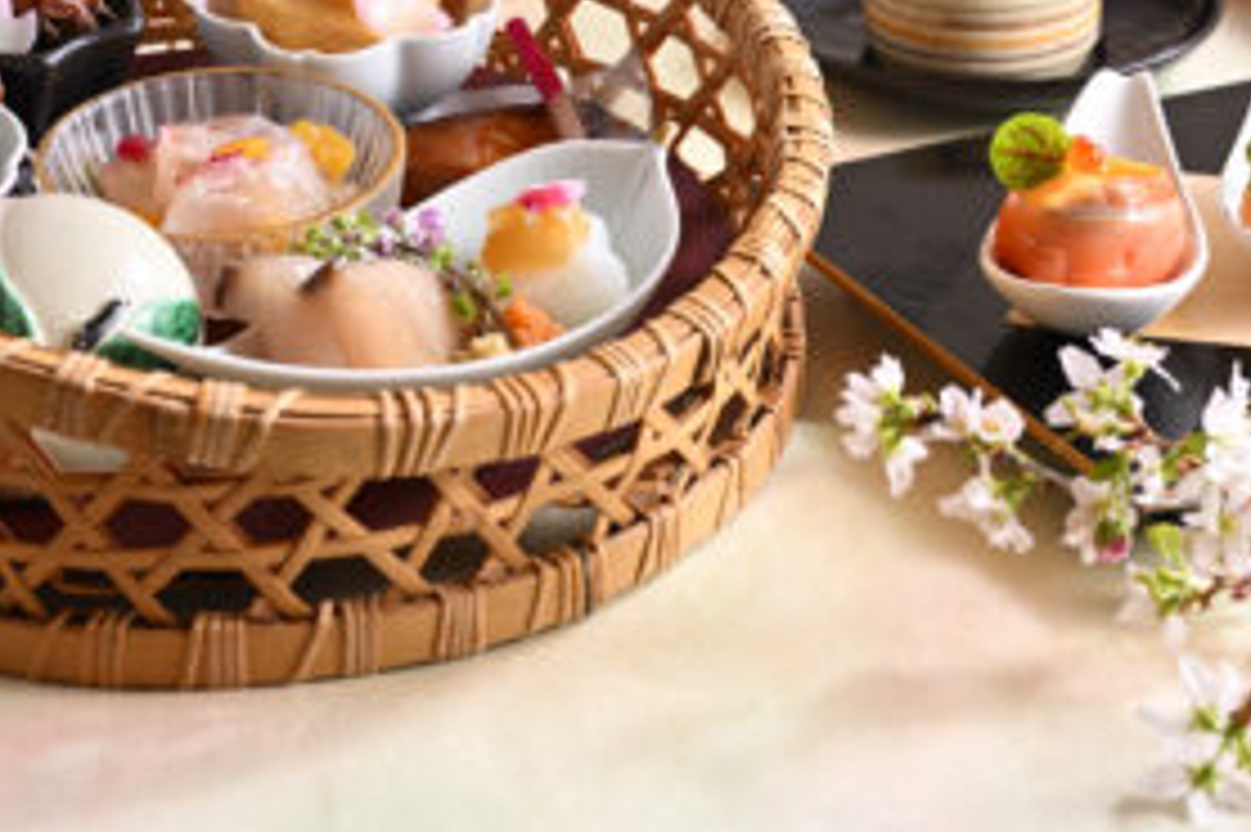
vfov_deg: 10.0
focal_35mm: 136
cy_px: 108
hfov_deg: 15.1
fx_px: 4723
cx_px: 810
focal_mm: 70
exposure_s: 1/200
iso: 100
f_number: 8
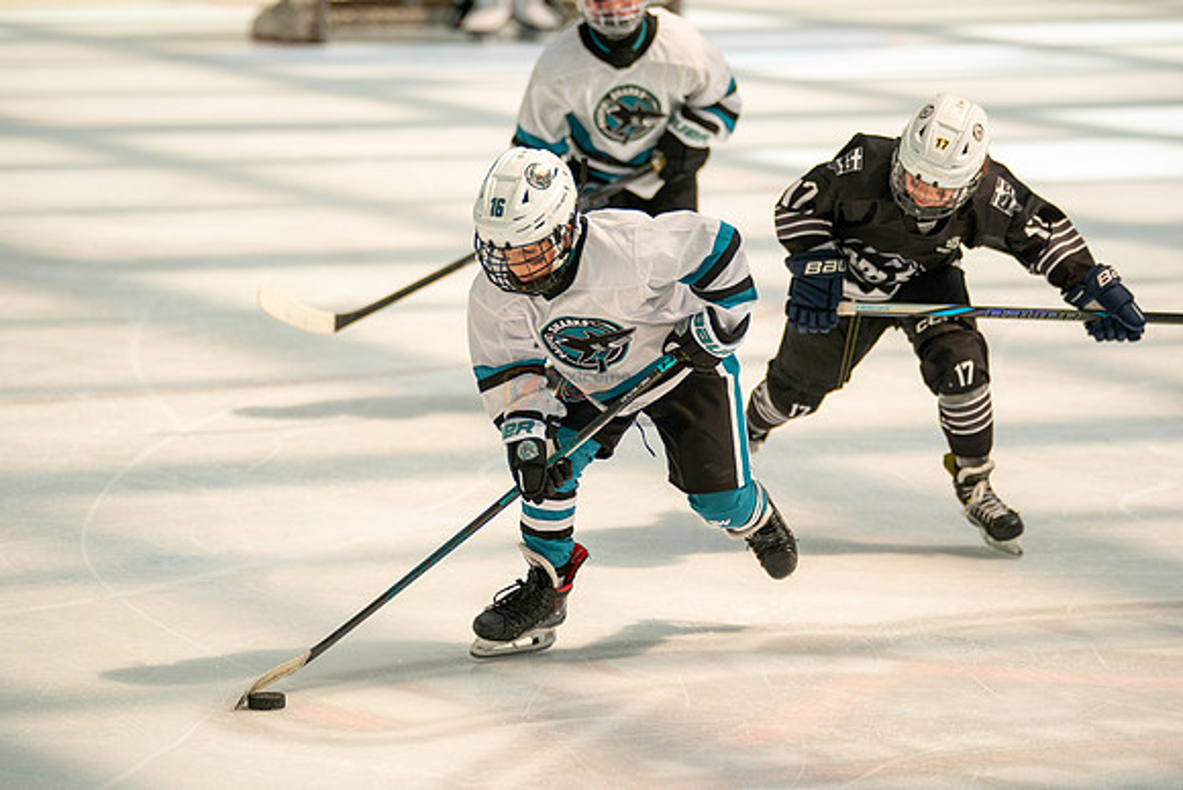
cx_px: 592
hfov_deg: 11.1
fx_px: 6113
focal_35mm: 186
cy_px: 395
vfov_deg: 7.4
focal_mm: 186
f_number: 3.2
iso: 1600
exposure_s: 1/5000
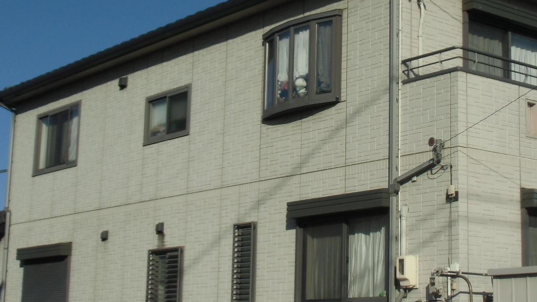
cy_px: 151
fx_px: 1054
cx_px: 374
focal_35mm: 74
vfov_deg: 16.3
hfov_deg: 28.3
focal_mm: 7.15
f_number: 4
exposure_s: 1/1000
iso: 64
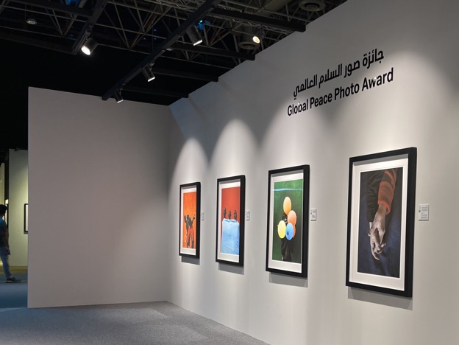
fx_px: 557
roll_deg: -1.4
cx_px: 324
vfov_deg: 33.9
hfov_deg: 43.8
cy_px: 241
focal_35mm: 42
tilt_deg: -2.1
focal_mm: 5.1
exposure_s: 1/100
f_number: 1.6
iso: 100
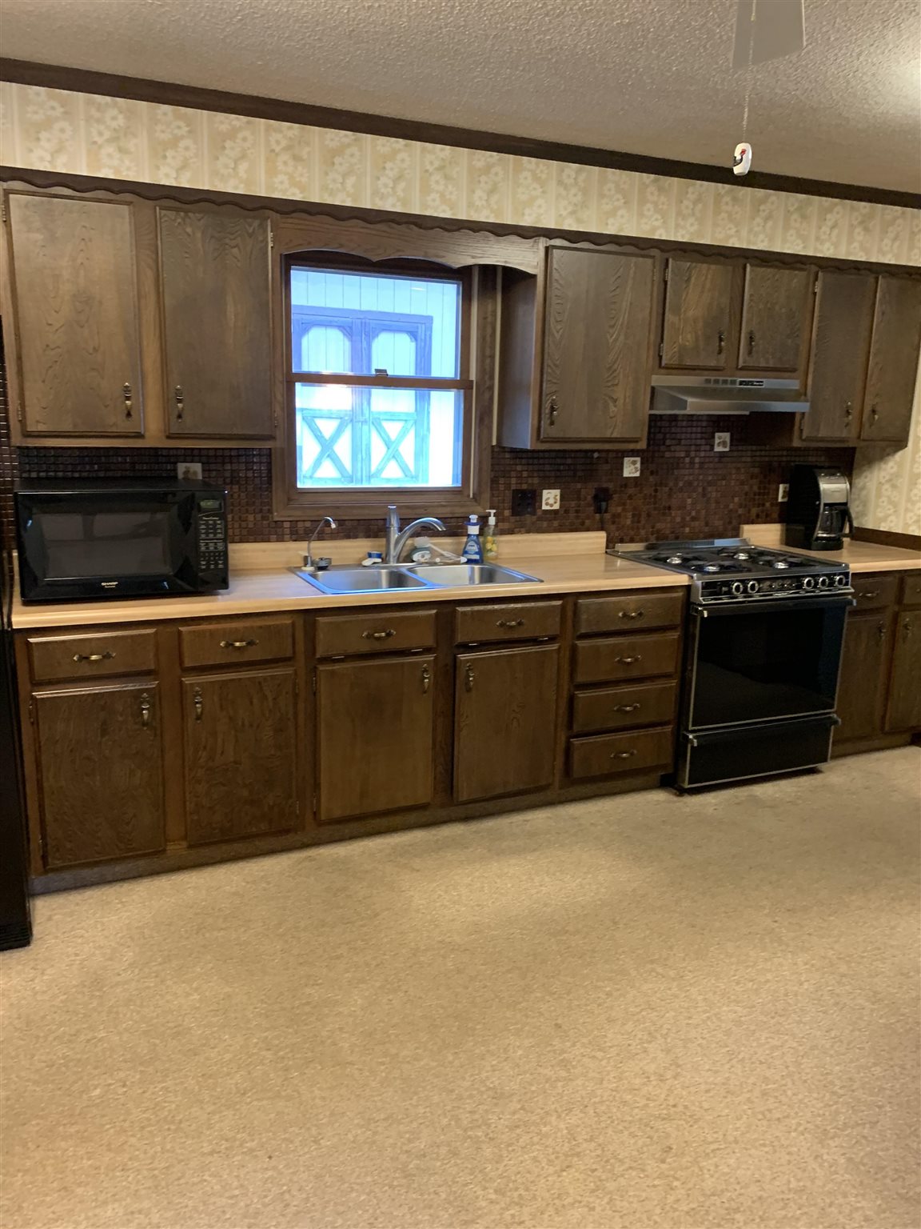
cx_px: 460
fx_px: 922
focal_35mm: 26
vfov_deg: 67.3
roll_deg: -1.2
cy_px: 614
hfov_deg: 53.1
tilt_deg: -10.0
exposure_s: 1/40
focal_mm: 4.25
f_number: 1.8
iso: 250
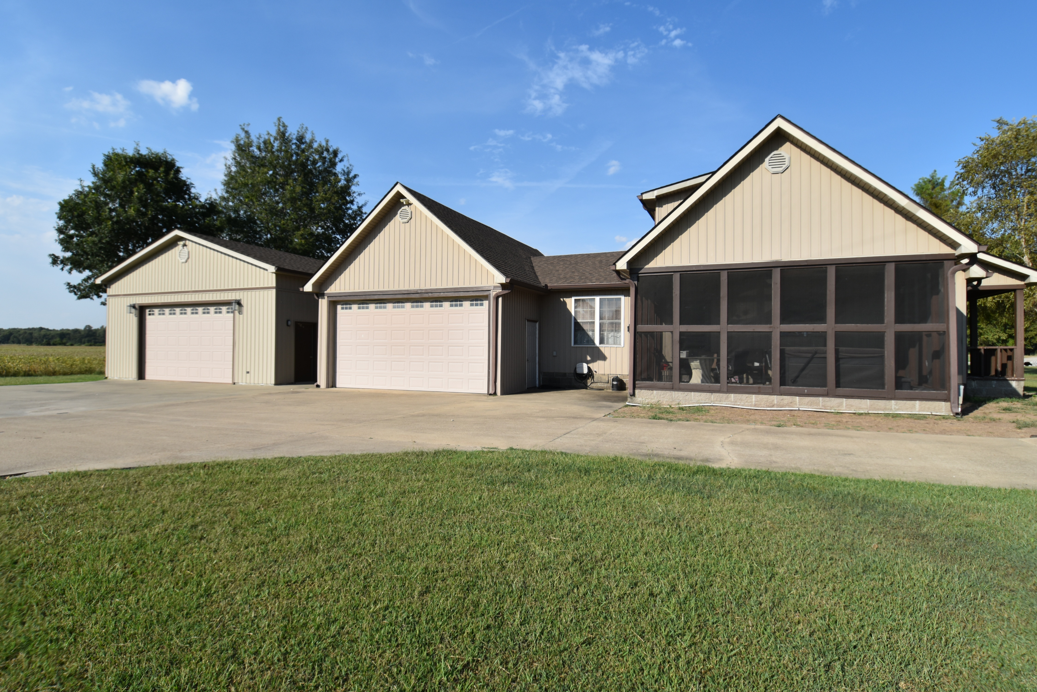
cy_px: 346
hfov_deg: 90.0
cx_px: 518
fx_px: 519
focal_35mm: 18
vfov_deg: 67.4
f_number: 10
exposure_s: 1/400
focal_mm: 12
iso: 200
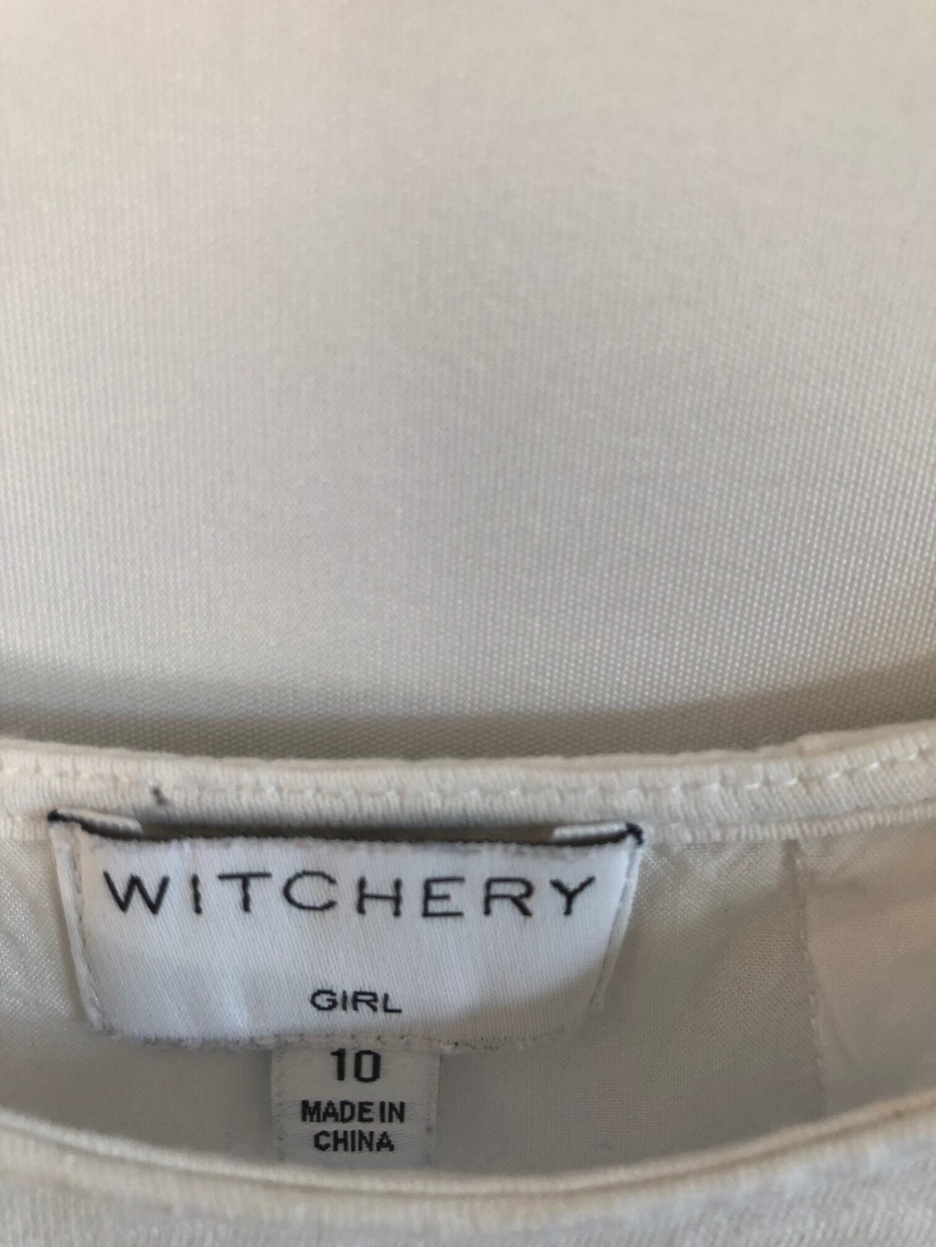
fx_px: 1009
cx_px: 468
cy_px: 624
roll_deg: +0.7
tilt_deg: -21.8
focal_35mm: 28
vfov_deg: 63.4
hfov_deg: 49.7
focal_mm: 3.99
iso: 25
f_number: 1.8
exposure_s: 1/30
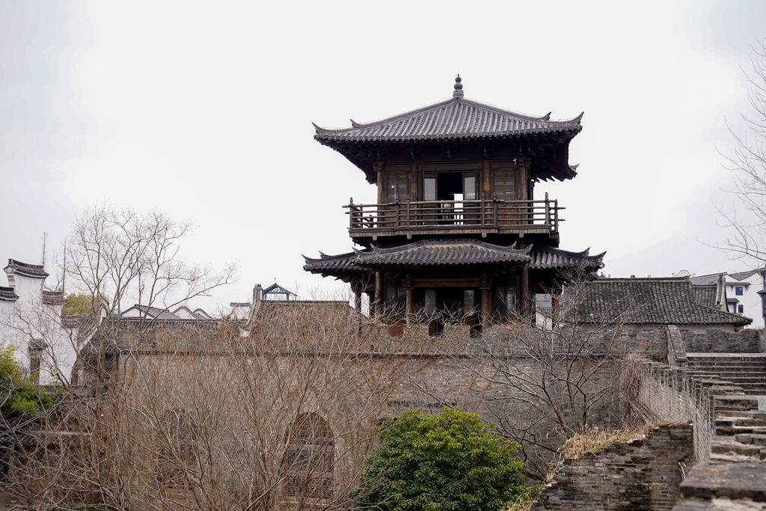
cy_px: 256
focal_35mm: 42
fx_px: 894
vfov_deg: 31.9
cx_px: 383
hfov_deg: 46.4
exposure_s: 1/100
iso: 100
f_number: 5.6
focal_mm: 42
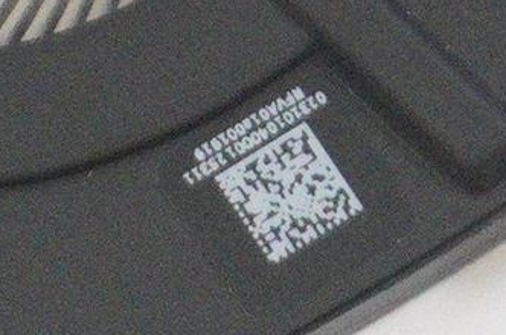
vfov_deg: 2.9
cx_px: 428
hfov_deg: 4.3
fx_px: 6664
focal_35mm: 475
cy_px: -323
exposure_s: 1/250
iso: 6400
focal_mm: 42
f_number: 5.6
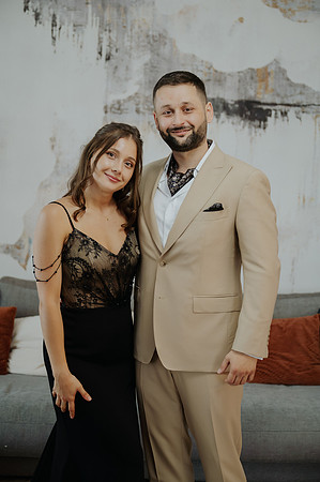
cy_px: 241
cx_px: 160
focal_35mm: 54
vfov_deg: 36.9
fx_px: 722
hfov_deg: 25.0
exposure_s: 1/100
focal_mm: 54
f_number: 2.8
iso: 800
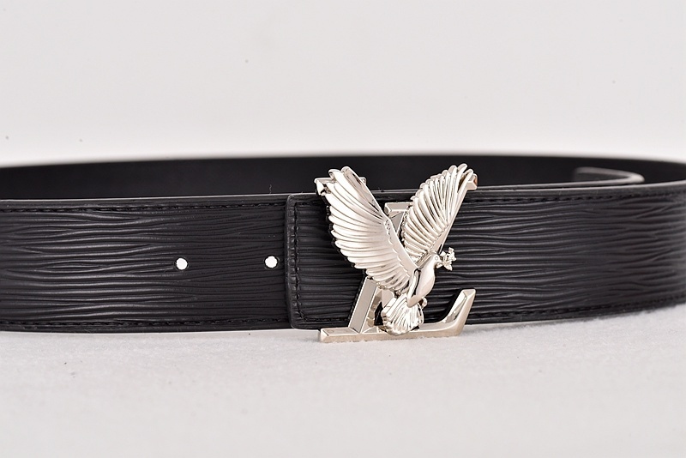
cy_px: 229
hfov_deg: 19.4
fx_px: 2001
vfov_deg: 13.1
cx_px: 343
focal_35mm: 105
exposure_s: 1/125
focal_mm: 105
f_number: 16
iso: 1100
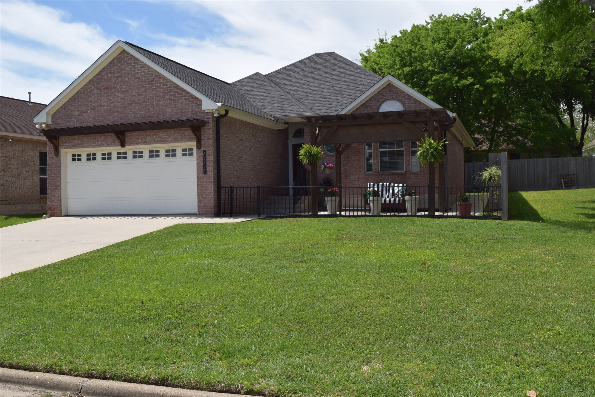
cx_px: 298
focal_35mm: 38
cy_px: 198
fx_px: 620
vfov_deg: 35.5
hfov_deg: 51.3
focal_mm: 25
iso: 100
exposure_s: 1/200
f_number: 11
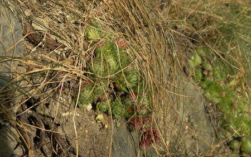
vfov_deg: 24.8
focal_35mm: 52
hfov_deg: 38.9
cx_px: 125
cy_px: 68
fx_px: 356
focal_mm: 8.2
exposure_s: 1/400
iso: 64
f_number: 4
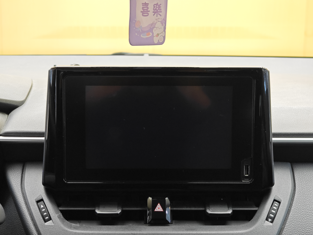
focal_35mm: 75
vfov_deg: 19.6
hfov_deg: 26.0
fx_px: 678
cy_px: 118
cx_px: 156
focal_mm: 9.87
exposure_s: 1/32.3
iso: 320
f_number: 1.8
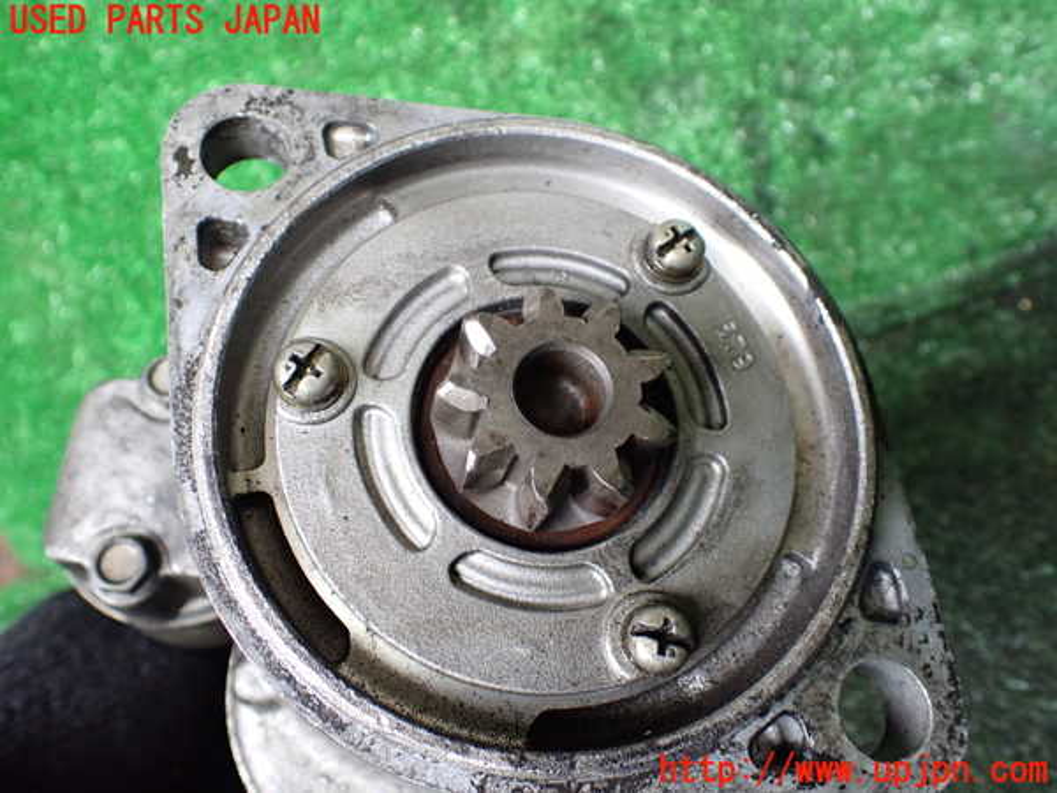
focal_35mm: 30
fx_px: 916
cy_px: 396
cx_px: 528
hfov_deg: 60.0
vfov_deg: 46.8
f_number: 2.3
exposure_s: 1/80
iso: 800
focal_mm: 5.4
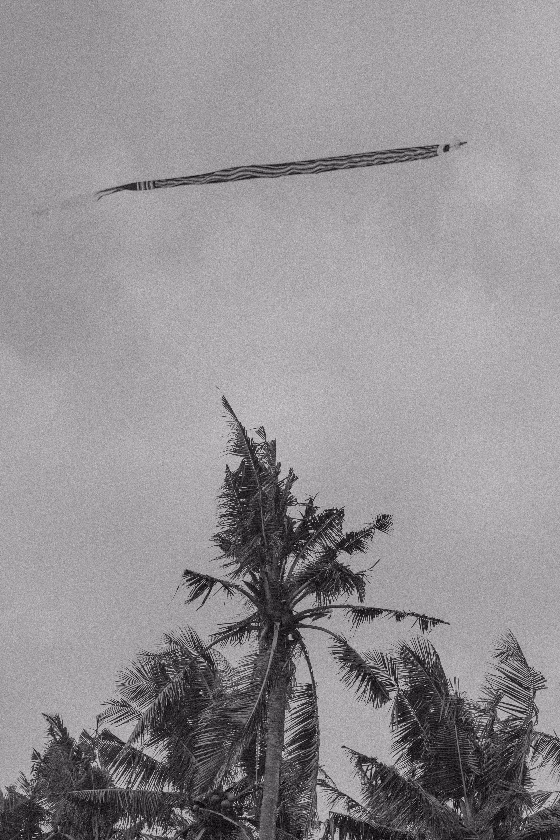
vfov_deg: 23.9
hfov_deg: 16.1
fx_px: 1983
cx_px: 280
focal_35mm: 85
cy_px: 420
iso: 200
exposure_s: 1/3200
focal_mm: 85
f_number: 1.8
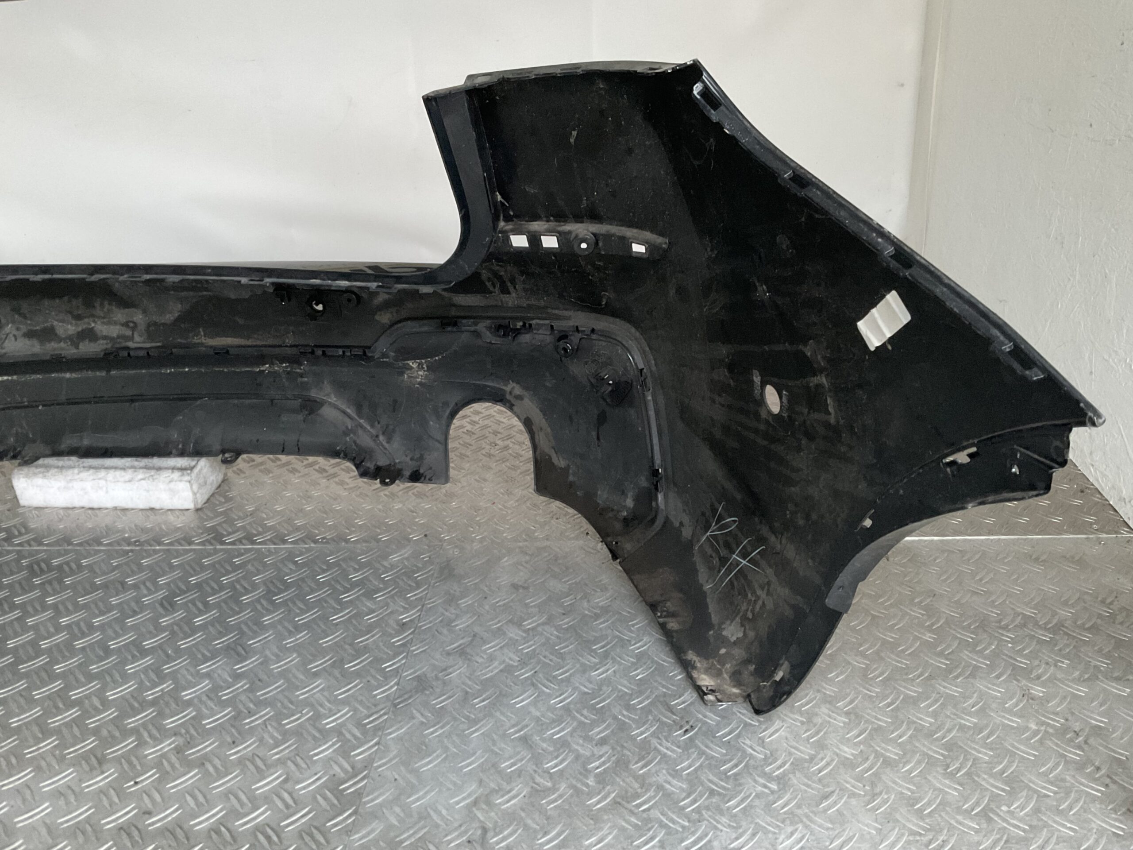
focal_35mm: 29
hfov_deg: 61.7
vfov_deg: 48.2
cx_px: 566
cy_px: 425
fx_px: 949
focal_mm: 3
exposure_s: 1/33
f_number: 1.8
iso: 250
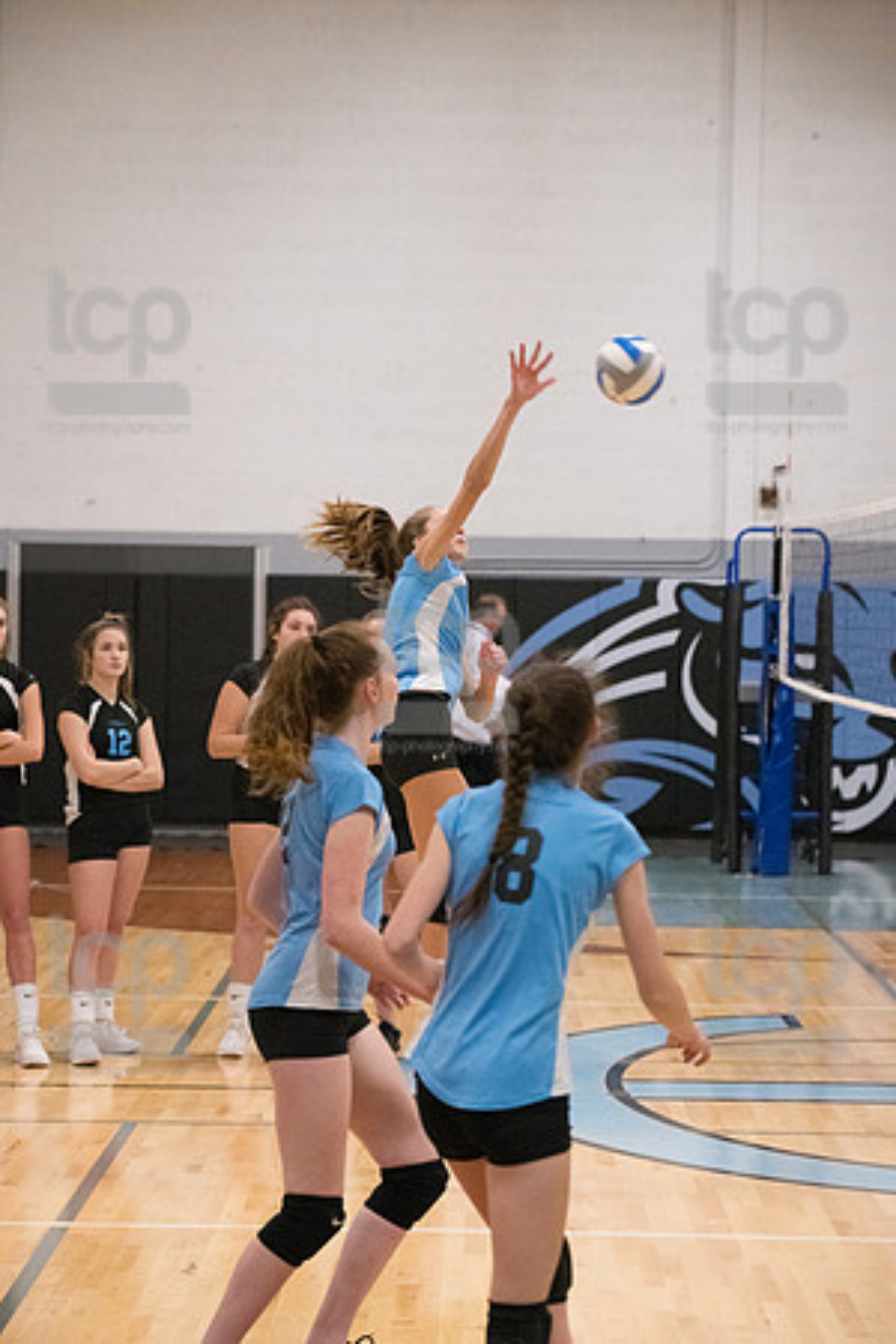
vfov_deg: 20.0
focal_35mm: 102
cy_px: 672
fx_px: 3808
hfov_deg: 13.4
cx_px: 448
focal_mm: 102
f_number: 4.5
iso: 8000
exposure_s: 1/800
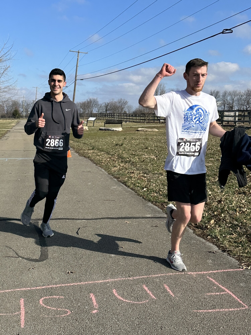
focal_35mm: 24
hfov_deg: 56.8
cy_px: 168
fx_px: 232
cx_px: 126
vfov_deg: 71.6
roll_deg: -1.3
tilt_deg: -6.9
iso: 80
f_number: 1.78
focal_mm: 6.86
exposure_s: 1/5263
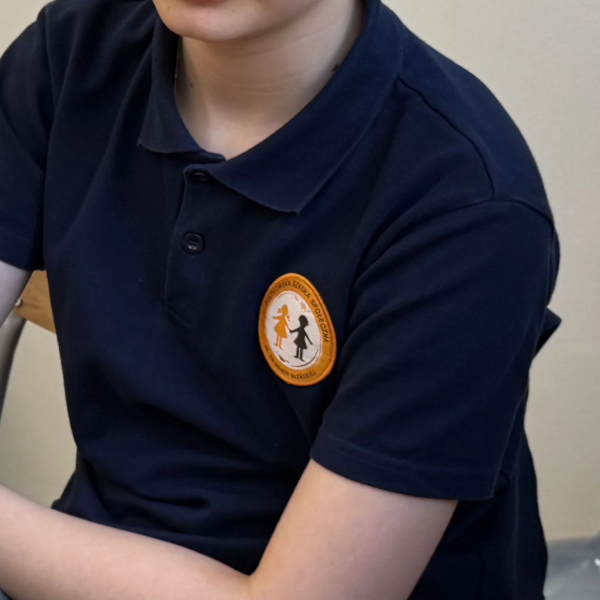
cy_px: 274
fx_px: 1863
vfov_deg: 18.3
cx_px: 98
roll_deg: -1.8
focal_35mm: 95
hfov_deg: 18.1
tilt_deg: -19.0
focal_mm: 6.76
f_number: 1.78
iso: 125
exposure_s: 1/100
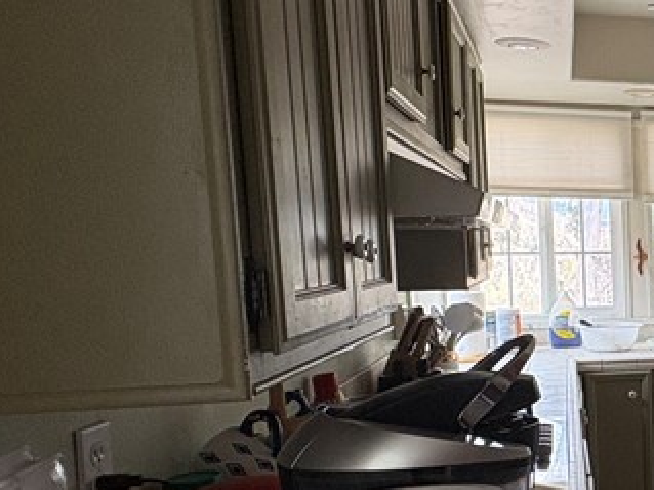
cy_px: 326
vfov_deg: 31.9
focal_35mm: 45
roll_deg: +1.3
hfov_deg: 33.2
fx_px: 850
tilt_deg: -5.9
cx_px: 812
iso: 160
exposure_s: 1/99
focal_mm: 2.22
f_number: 2.2
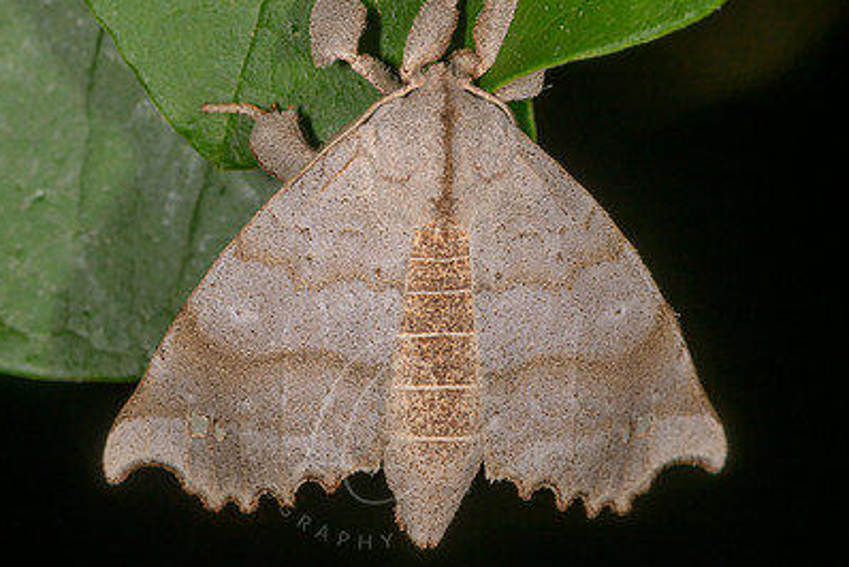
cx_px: 462
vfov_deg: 6.1
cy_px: 165
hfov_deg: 9.2
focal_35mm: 224
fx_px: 5286
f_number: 18
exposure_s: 1/250
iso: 64
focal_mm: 105
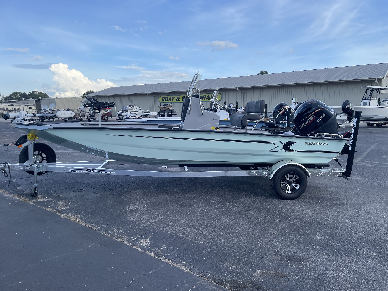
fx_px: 291
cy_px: 146
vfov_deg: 53.1
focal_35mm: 26
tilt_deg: -7.9
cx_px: 194
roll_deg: +0.8
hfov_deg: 67.3
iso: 32
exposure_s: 1/1473
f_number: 1.6
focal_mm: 4.2
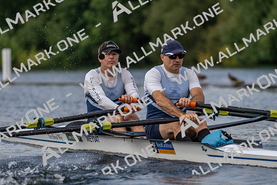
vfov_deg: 4.0
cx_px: 138
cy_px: 92
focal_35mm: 341
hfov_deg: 6.0
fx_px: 2624
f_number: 6.3
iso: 320
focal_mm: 341
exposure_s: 1/1600
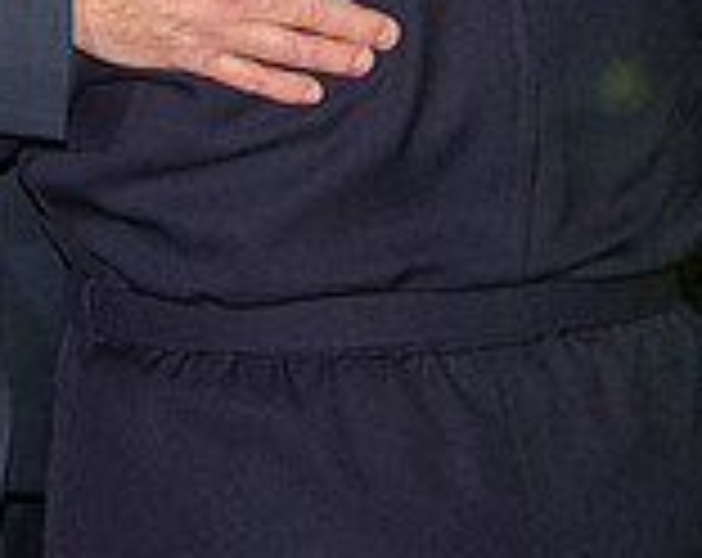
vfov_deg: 4.8
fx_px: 6611
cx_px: 310
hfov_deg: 6.1
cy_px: -248
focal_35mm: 319
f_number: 10
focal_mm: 82
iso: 1000
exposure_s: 1/160
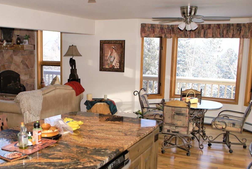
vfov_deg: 33.4
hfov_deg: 48.0
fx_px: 280
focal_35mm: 40
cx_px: 95
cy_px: 98
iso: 100
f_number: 3.2
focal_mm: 20
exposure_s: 1/125
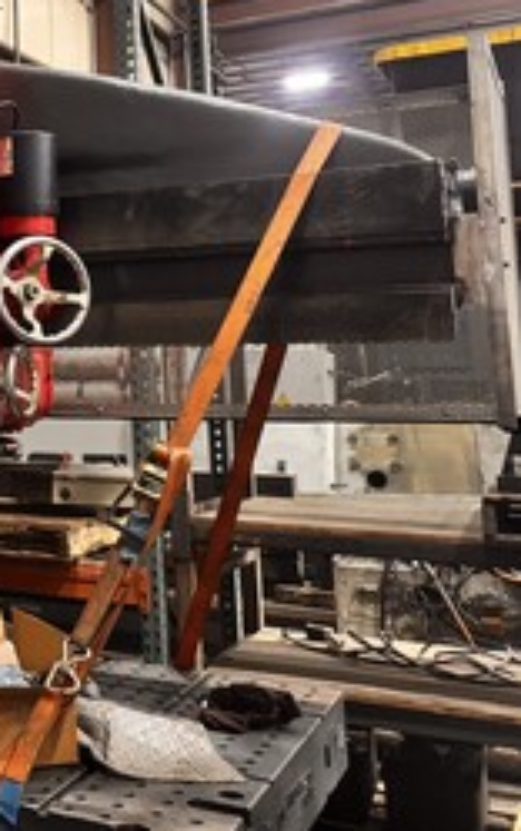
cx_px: -307
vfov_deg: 38.7
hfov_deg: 20.7
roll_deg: -0.2
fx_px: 1157
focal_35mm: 51
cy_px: 222
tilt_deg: +7.8
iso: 640
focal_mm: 6.76
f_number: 1.78
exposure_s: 1/40
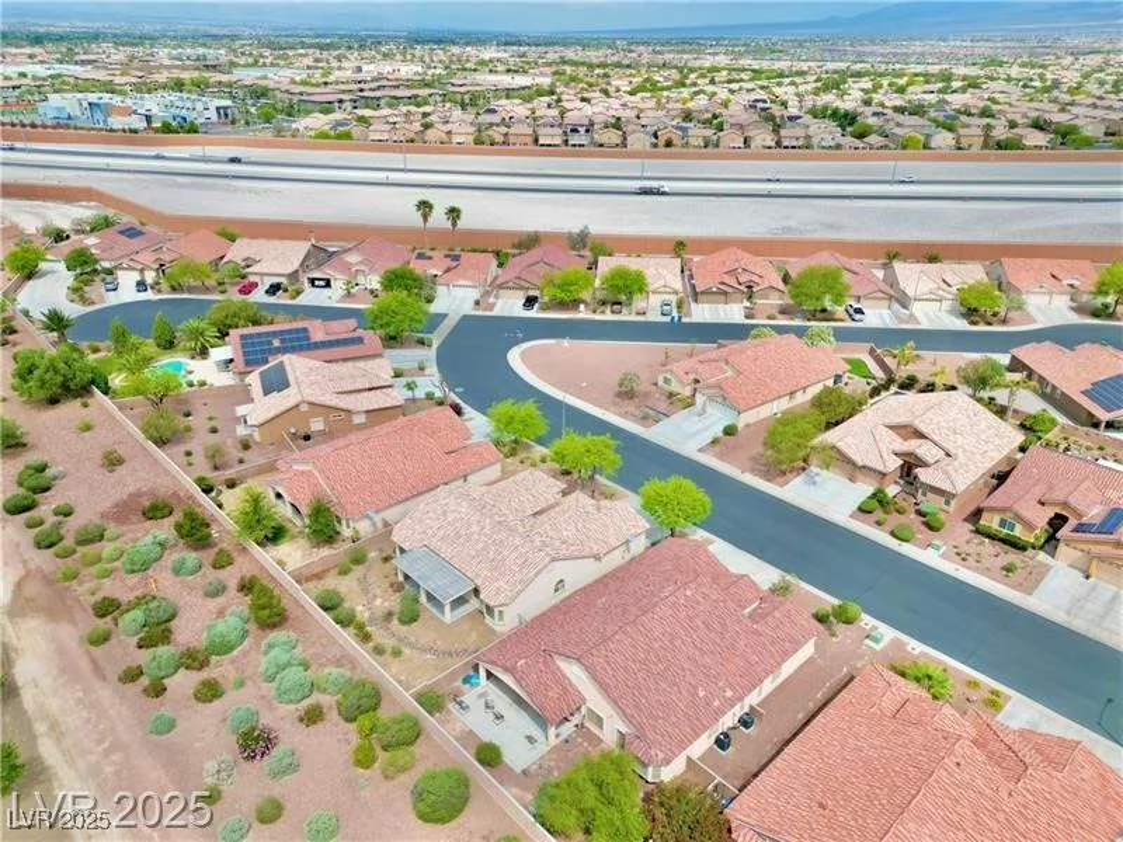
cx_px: 562
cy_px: 421
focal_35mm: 24
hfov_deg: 71.6
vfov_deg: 56.8
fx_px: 779
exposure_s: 1/4000
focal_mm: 6.72
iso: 120
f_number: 1.7
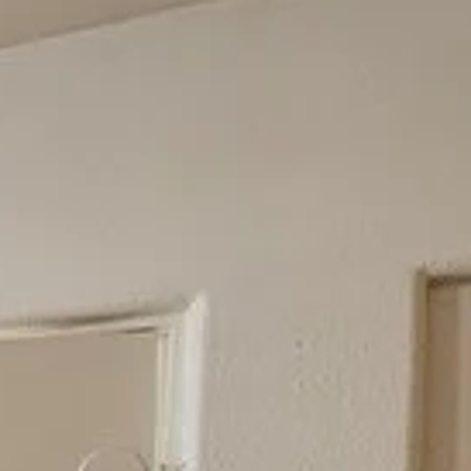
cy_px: 811
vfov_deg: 17.1
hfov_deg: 10.7
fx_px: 1324
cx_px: -1028
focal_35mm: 86
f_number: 2.2
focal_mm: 2.2
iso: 200
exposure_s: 1/60
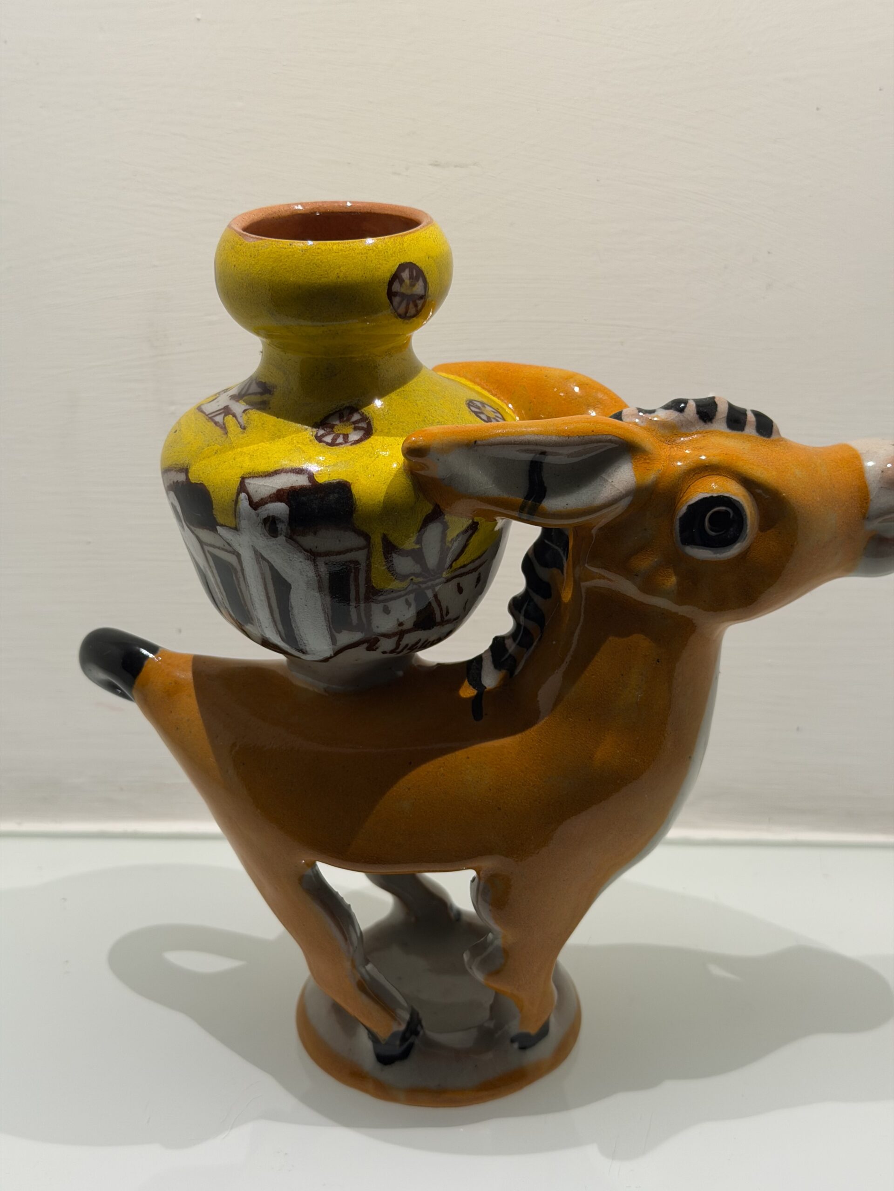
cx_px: 447
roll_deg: -1.6
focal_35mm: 48
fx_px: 1653
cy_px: 596
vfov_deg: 39.7
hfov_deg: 30.3
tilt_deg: -23.1
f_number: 1.78
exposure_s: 1/121
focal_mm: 6.76
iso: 80
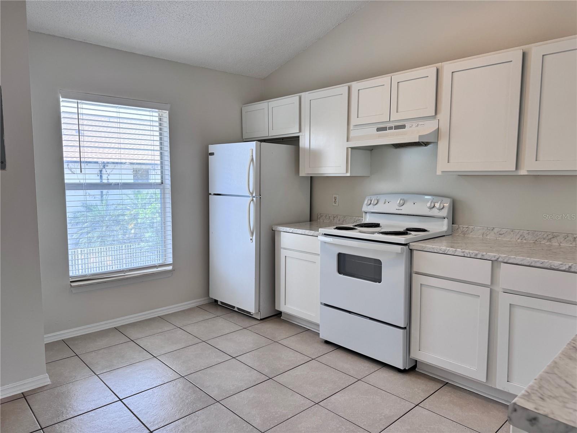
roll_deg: +0.0
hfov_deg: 71.6
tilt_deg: -5.3
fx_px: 400
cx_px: 288
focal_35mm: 24
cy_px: 216
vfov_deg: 56.8
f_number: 1.78
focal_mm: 6.76
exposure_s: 1/170
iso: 80
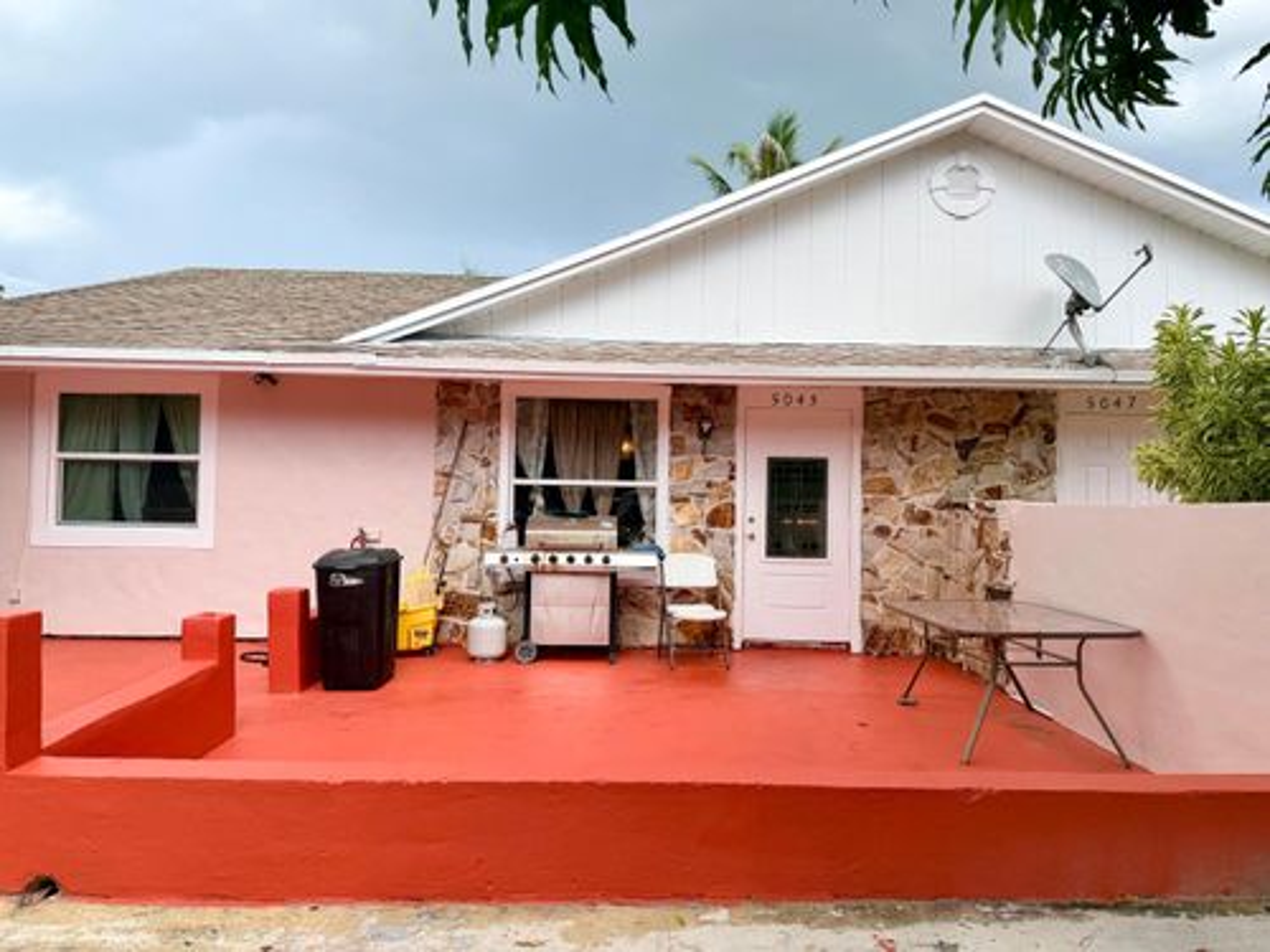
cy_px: 476
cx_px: 635
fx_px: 881
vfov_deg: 56.8
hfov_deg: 71.6
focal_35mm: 24
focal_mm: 6.76
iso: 80
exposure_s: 1/1075
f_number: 1.78
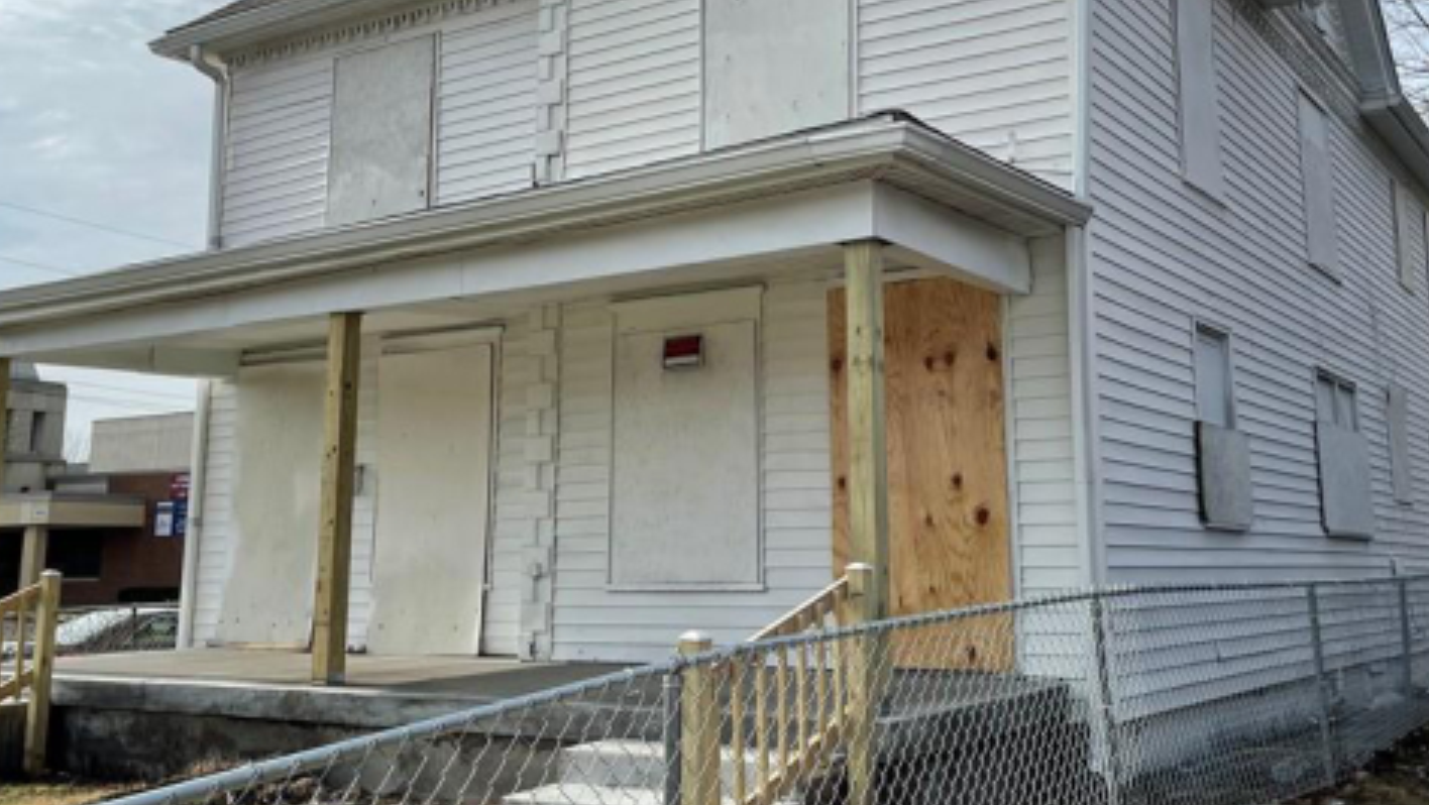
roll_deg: -0.4
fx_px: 1516
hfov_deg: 50.4
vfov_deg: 29.5
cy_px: 263
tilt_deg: +10.3
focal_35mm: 40
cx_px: 761
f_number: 1.6
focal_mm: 5.1
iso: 32
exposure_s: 1/3003
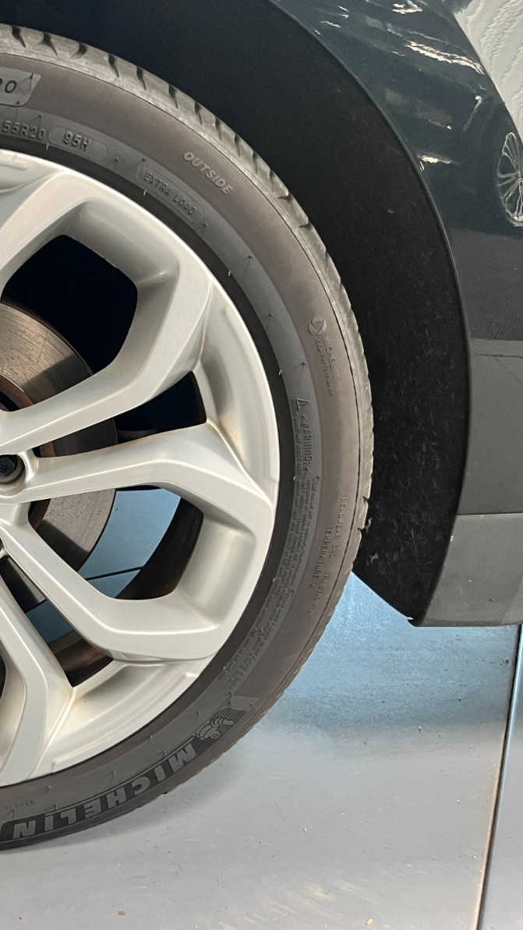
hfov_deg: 28.3
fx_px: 937
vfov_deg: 52.8
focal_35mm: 38
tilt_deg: -18.6
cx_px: -56
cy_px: 463
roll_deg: +0.2
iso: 320
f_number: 1.6
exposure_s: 1/50
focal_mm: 5.1
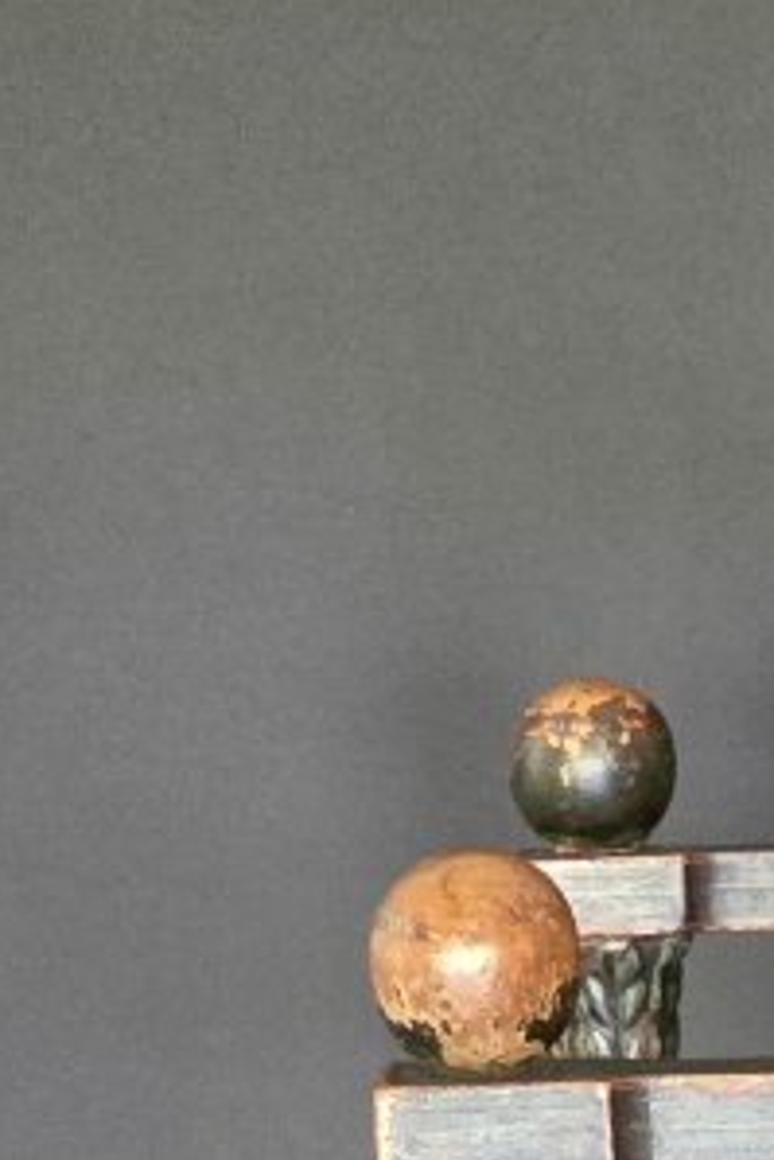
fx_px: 9309
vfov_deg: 7.0
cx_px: 1295
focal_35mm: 289
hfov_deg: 4.7
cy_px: 1892
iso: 1600
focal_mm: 7.9
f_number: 2.4
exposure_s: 1/33.3
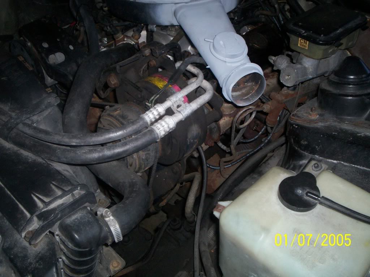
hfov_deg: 51.4
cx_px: 185
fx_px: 385
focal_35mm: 36
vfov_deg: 39.7
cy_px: 138
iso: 140
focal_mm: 5.9
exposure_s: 1/64
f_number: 4.5
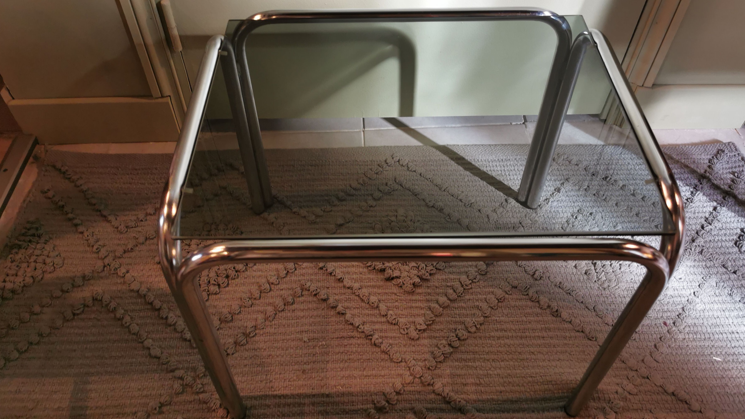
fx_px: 593
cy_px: 177
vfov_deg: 38.8
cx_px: 368
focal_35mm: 30
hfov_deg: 64.3
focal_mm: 5.56
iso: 125
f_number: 1.6
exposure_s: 1/50
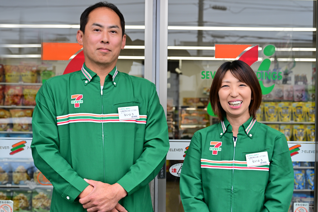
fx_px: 477
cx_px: 159
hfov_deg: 36.9
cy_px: 106
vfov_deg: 25.1
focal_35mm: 54
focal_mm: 54
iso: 400
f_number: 5.6
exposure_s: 1/200
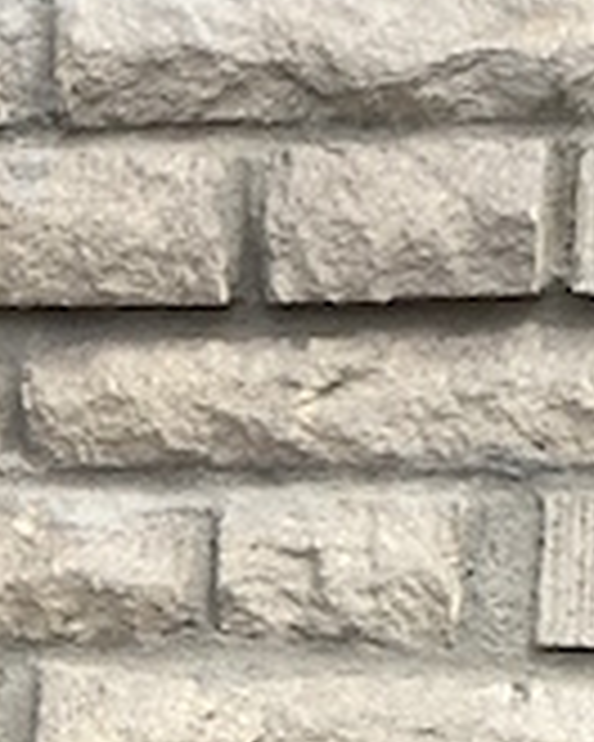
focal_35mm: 234
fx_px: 5142
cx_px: -657
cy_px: 1135
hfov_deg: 6.4
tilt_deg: -7.8
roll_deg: -0.3
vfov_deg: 8.1
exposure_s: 1/1099
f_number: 2.2
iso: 25
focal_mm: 4.15
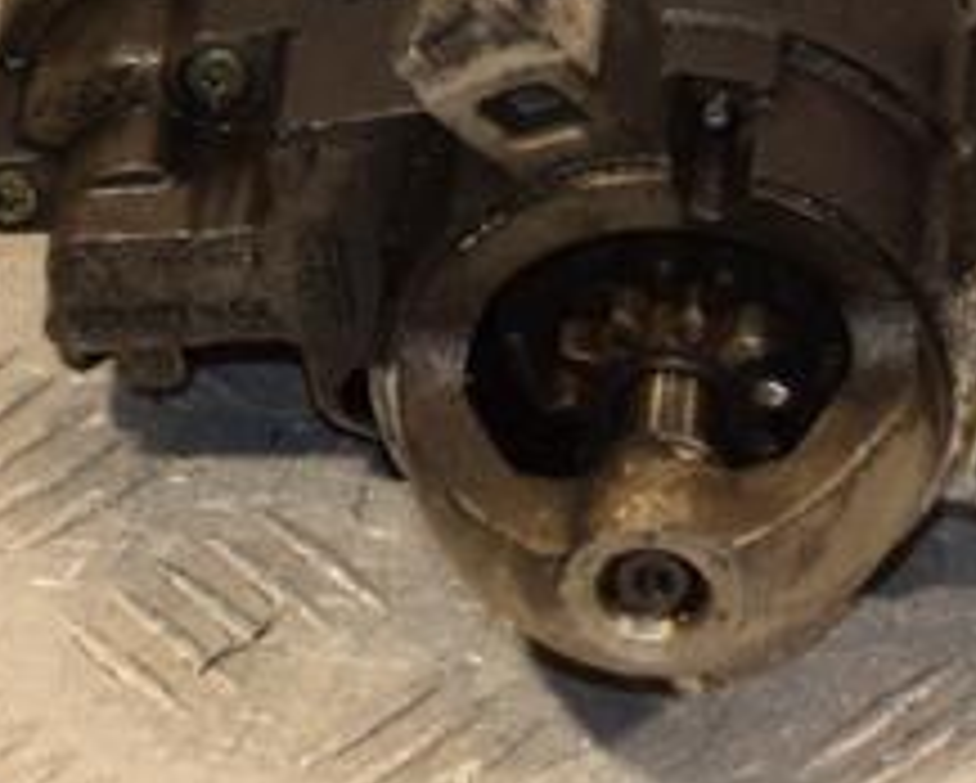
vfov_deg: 6.0
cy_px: -63
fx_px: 7430
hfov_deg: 7.5
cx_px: 859
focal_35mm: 257
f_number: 5.3
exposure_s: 1/160
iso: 800
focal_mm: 66
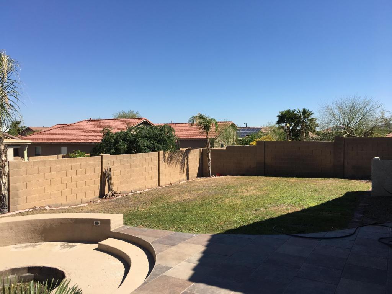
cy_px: 147
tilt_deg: -0.8
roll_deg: -0.1
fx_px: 328
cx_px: 196
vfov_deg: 48.2
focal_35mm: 29
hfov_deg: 61.7
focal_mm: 4.15
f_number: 2.2
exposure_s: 1/1672
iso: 25
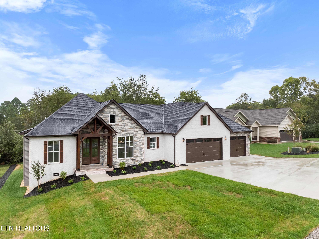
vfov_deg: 56.8
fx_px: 221
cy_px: 120
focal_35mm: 24
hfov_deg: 71.6
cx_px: 160
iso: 130
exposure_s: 1/40
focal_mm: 12.29
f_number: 2.8
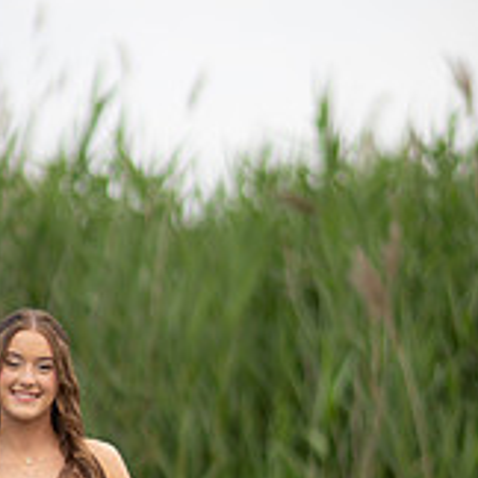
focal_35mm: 201
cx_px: 115
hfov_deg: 8.7
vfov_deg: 8.7
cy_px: 484
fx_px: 3140
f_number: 1.3
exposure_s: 1/2500
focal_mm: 85
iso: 100
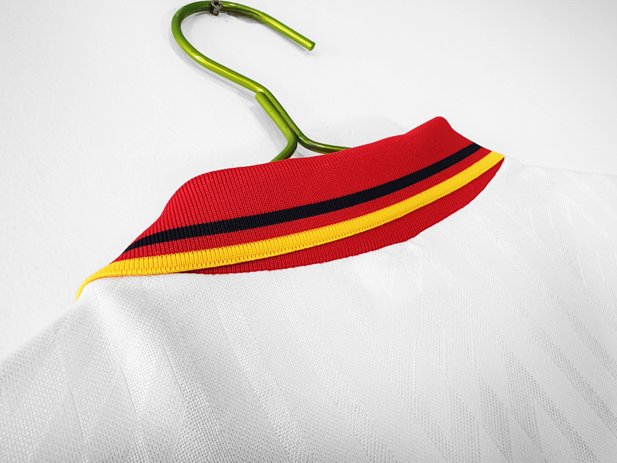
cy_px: 232
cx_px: 308
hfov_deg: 73.9
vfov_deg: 58.9
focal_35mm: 23
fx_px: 410
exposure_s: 1/50
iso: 116
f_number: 2.2
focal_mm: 2.59
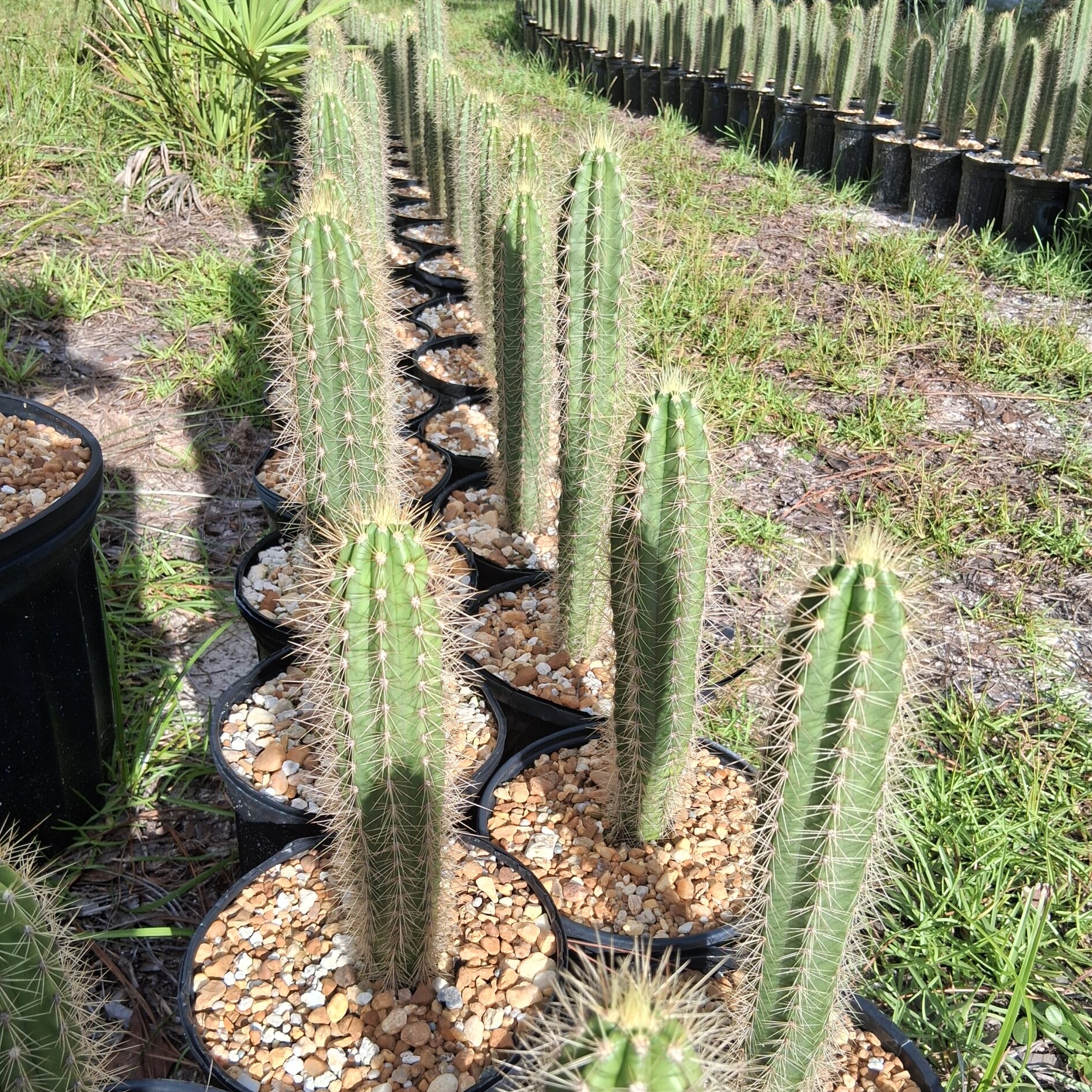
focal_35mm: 31
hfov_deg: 52.5
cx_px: 545
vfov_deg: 52.4
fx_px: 1106
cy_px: 605
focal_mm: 3.98
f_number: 1.8
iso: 25
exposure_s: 1/310
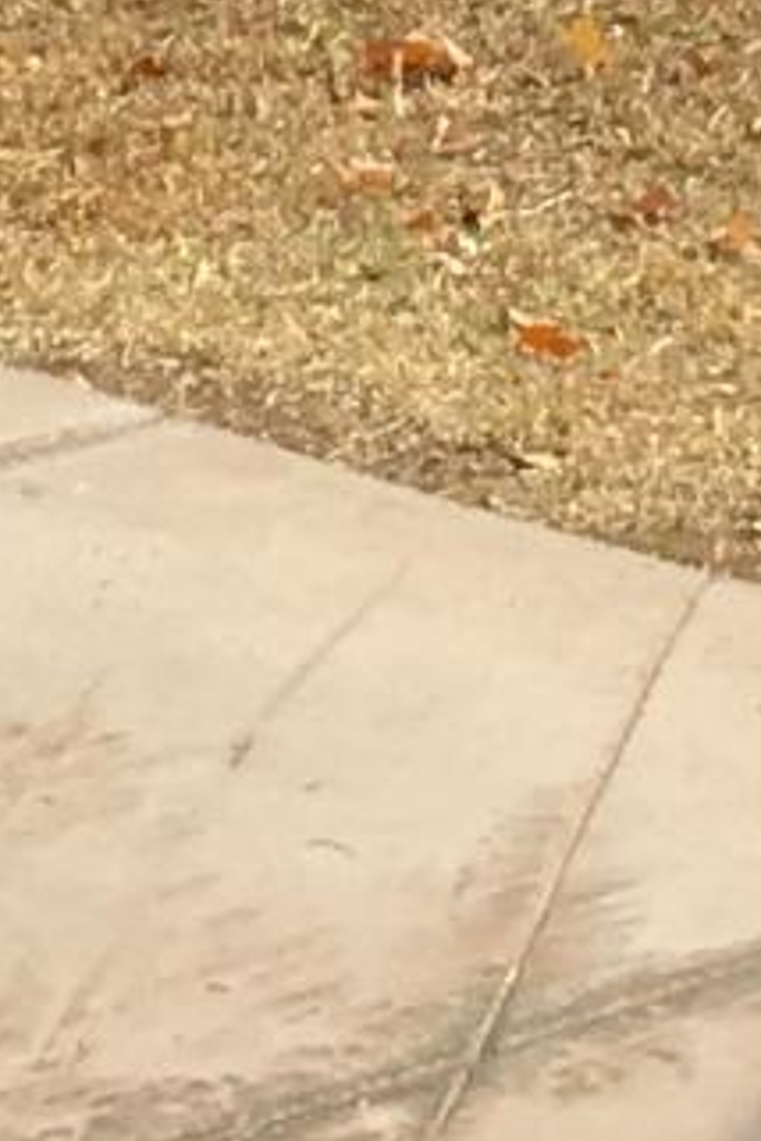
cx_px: 491
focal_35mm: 282
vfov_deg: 6.8
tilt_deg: -2.6
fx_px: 8941
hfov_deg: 4.9
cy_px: -1763
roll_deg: +1.3
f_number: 2.2
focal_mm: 4.15
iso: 25
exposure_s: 1/1040
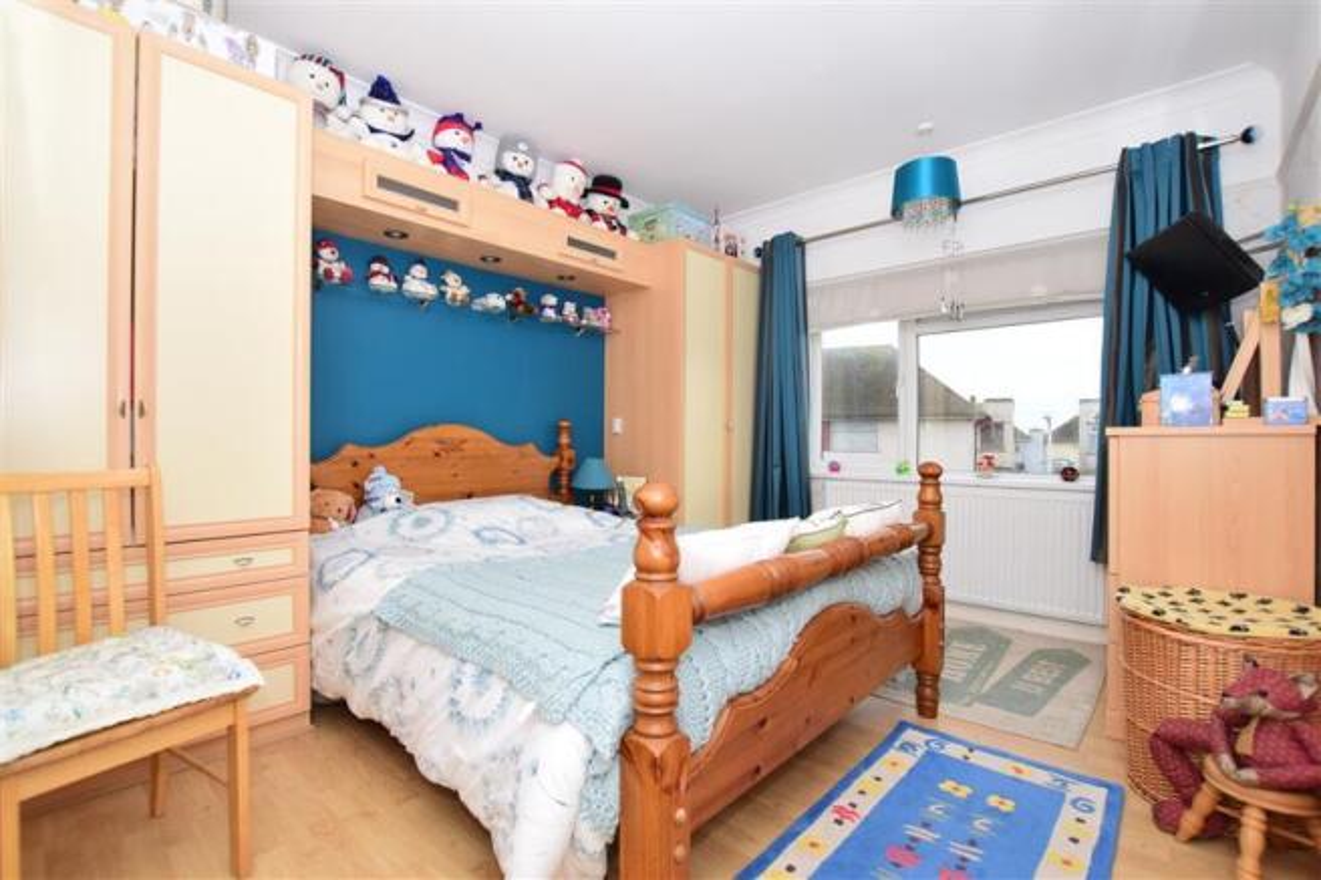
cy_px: 440
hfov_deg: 100.4
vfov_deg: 77.3
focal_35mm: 15
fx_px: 550
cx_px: 660
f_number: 6.3
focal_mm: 10
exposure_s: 1/160
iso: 400
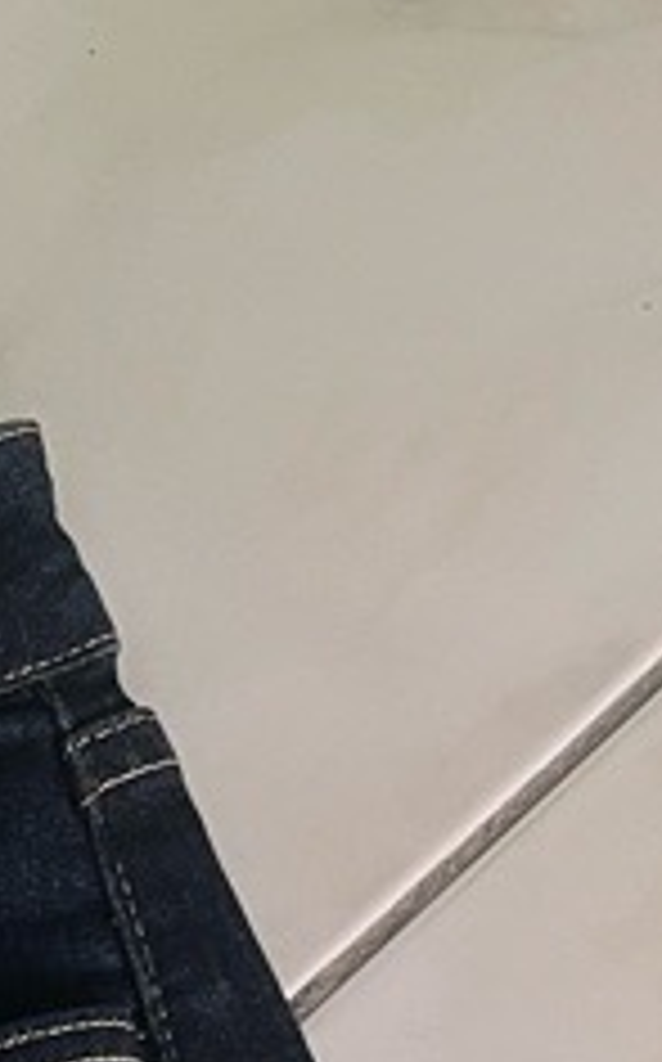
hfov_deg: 10.2
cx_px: -716
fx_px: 3386
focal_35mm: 117
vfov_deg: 15.0
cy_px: 2025
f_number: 1.5
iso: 125
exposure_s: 1/68
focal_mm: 5.7
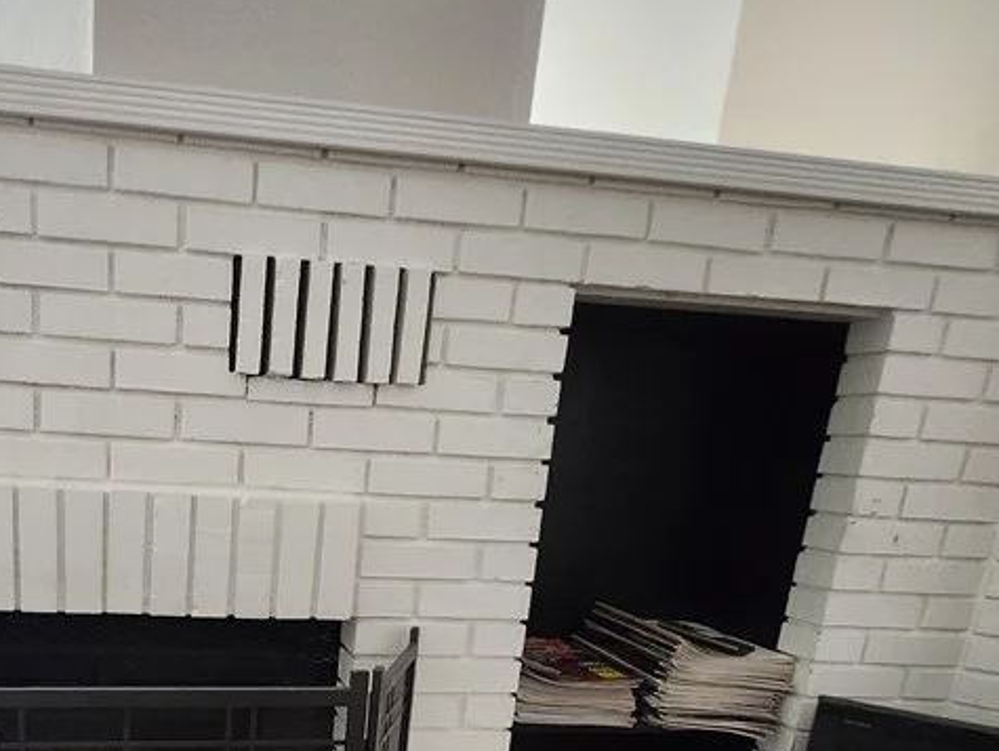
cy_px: 661
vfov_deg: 45.6
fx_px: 809
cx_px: 225
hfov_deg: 59.3
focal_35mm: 28
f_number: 2.2
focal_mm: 1.74
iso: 250
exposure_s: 1/60
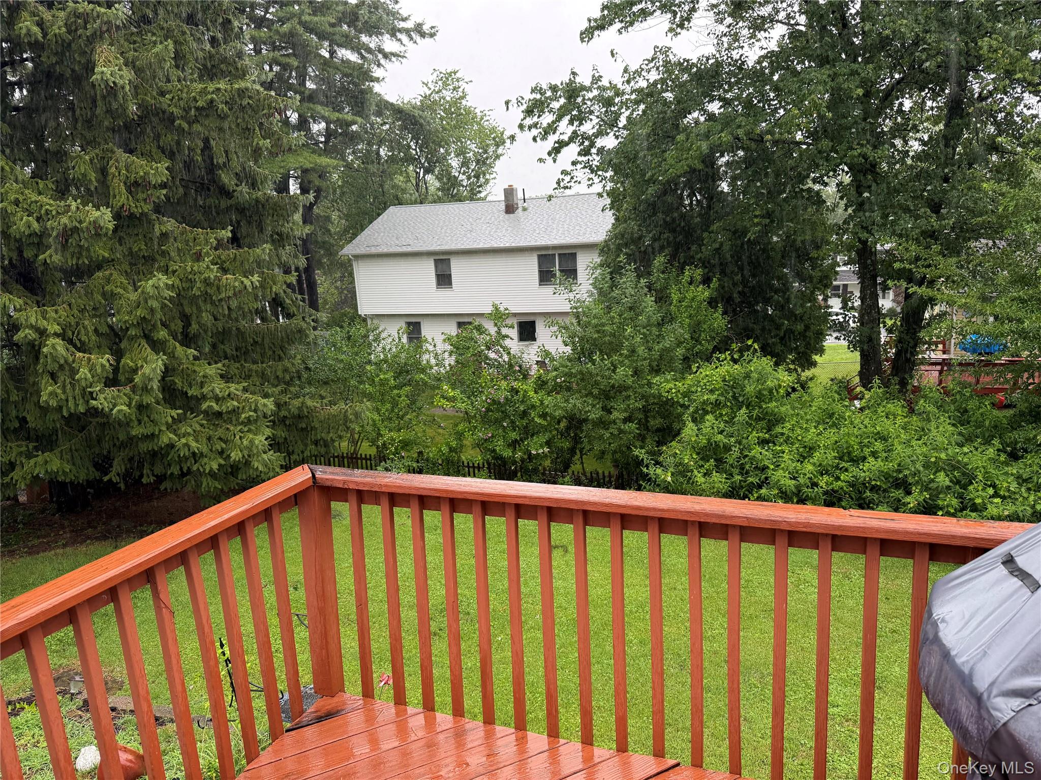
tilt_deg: -10.2
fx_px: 722
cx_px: 520
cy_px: 390
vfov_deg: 56.8
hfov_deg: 71.6
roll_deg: +3.5
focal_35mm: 24
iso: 160
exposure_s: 1/243
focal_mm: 6.76
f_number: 1.78
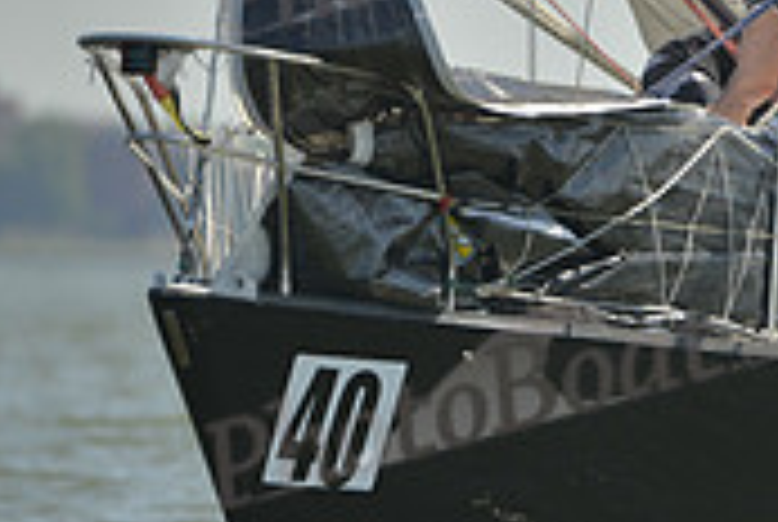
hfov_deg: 1.5
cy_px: 97
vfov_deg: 1.0
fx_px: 28987
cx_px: 1075
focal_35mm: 1339
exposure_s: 1/1600
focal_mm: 400
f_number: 4
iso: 200
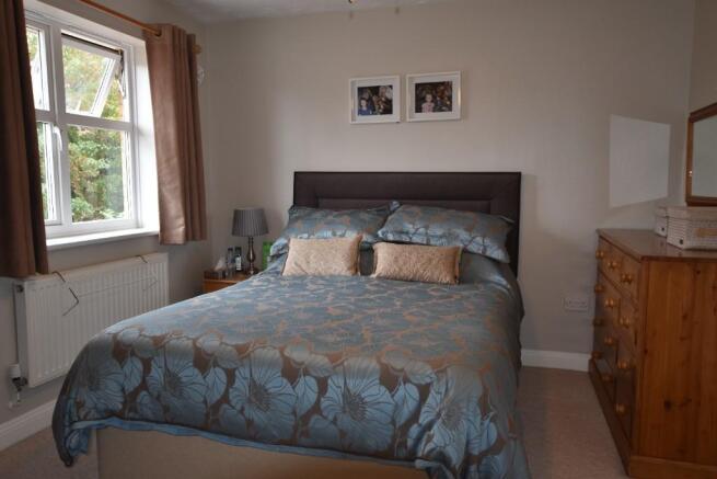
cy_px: 240
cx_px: 358
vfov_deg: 48.0
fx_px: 538
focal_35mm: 27
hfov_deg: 67.4
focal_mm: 18
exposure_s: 1/60
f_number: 3.5
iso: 250
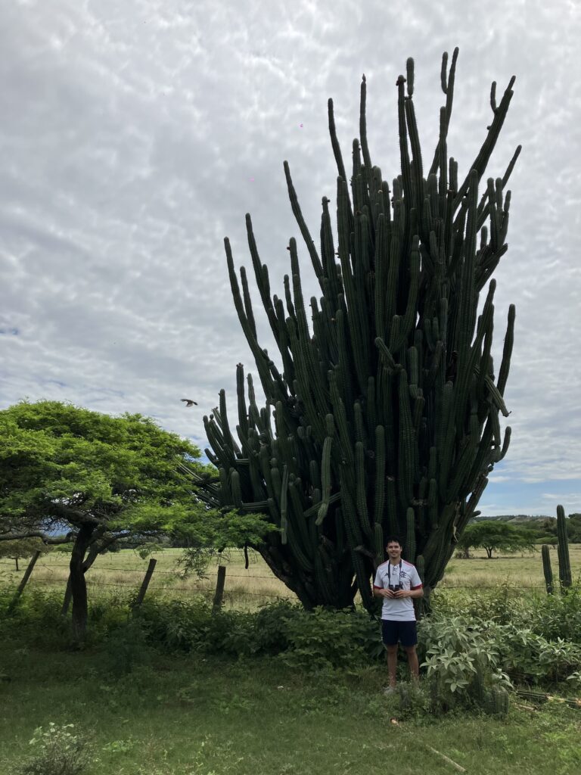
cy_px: 388
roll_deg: -0.9
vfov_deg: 63.4
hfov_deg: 49.7
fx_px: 627
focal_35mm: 28
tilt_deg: +15.7
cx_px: 290
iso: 32
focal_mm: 3.99
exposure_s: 1/6098
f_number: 1.8
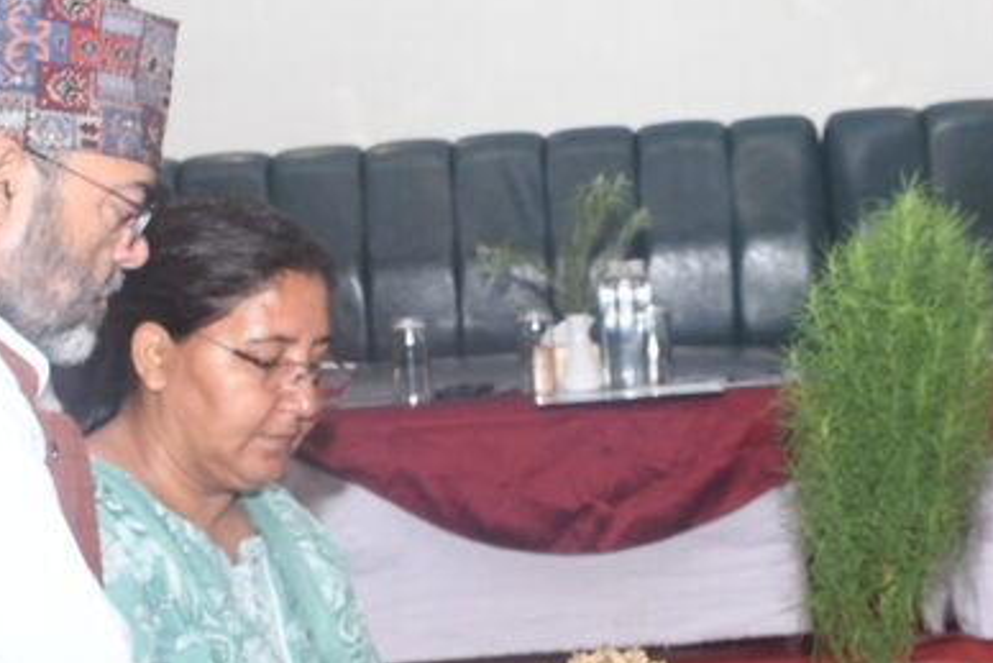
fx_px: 2621
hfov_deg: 21.4
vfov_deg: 14.3
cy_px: 553
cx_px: 637
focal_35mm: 95
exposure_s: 1/160
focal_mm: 32
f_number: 4
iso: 5000
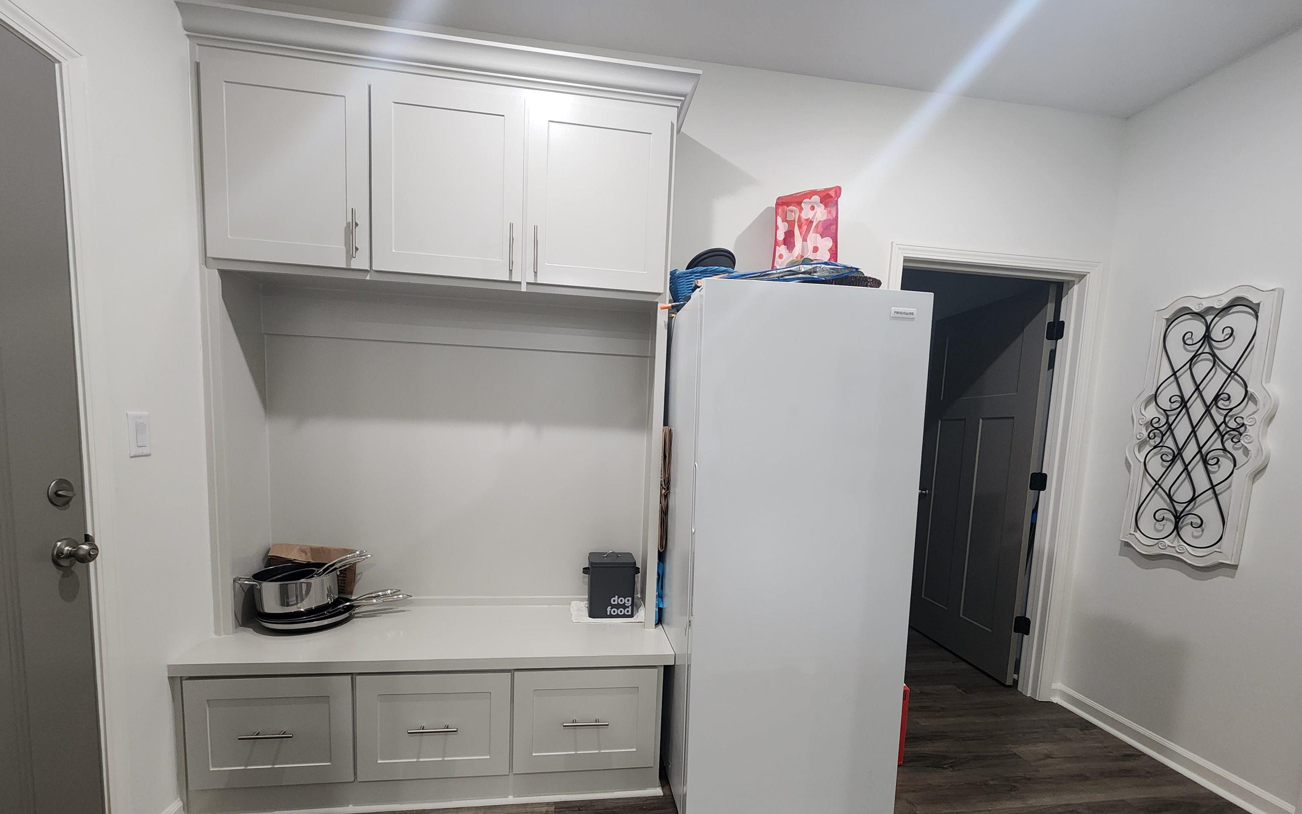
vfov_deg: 77.8
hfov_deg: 105.3
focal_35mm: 14
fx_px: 497
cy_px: 486
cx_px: 643
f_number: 2.2
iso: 320
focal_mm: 2.2
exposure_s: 1/60
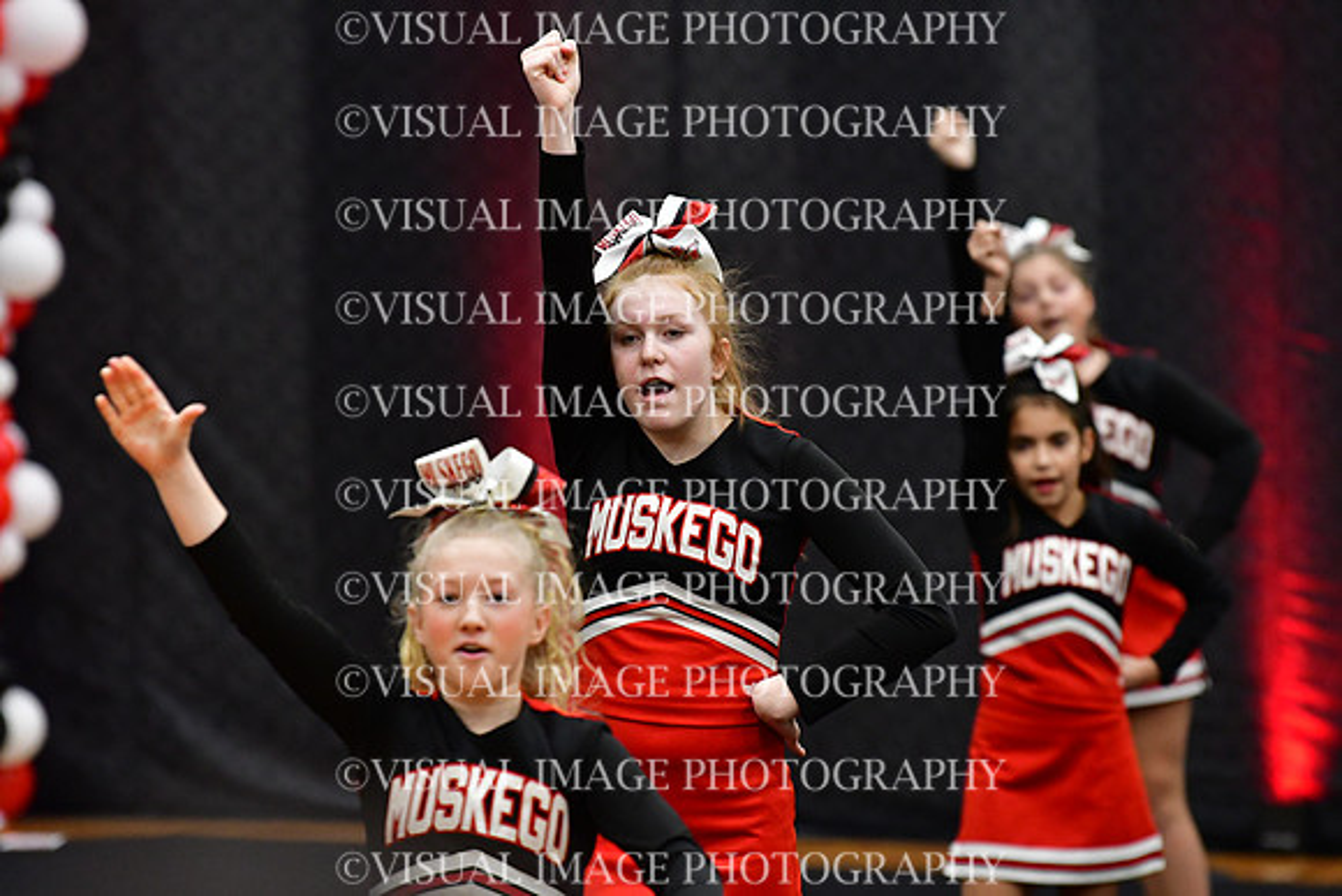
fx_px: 11185
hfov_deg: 6.9
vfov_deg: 4.6
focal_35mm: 300
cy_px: 448
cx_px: 671
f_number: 3.5
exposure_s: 1/500
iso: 4000
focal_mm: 200
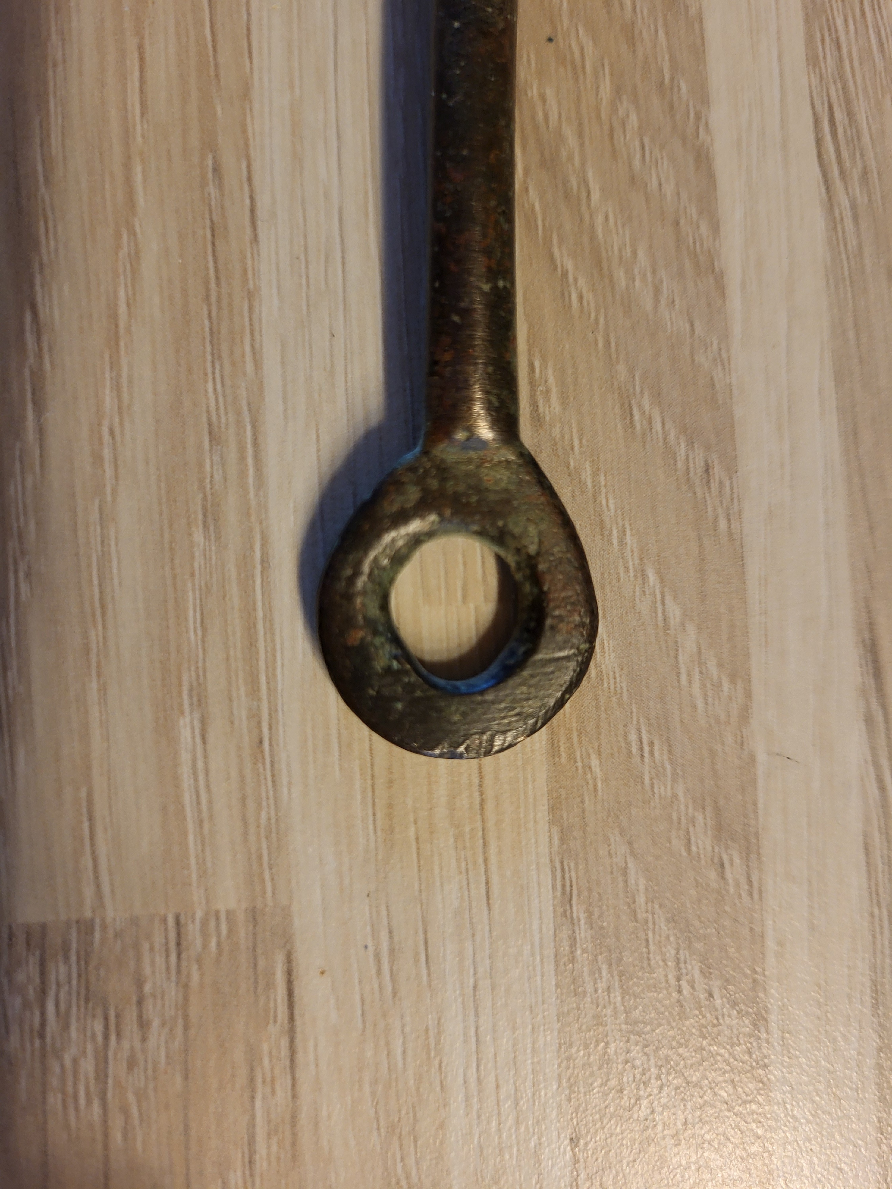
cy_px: 594
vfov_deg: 67.3
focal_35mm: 26
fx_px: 893
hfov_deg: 53.1
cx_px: 446
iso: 200
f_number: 1.8
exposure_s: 1/50
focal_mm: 5.4
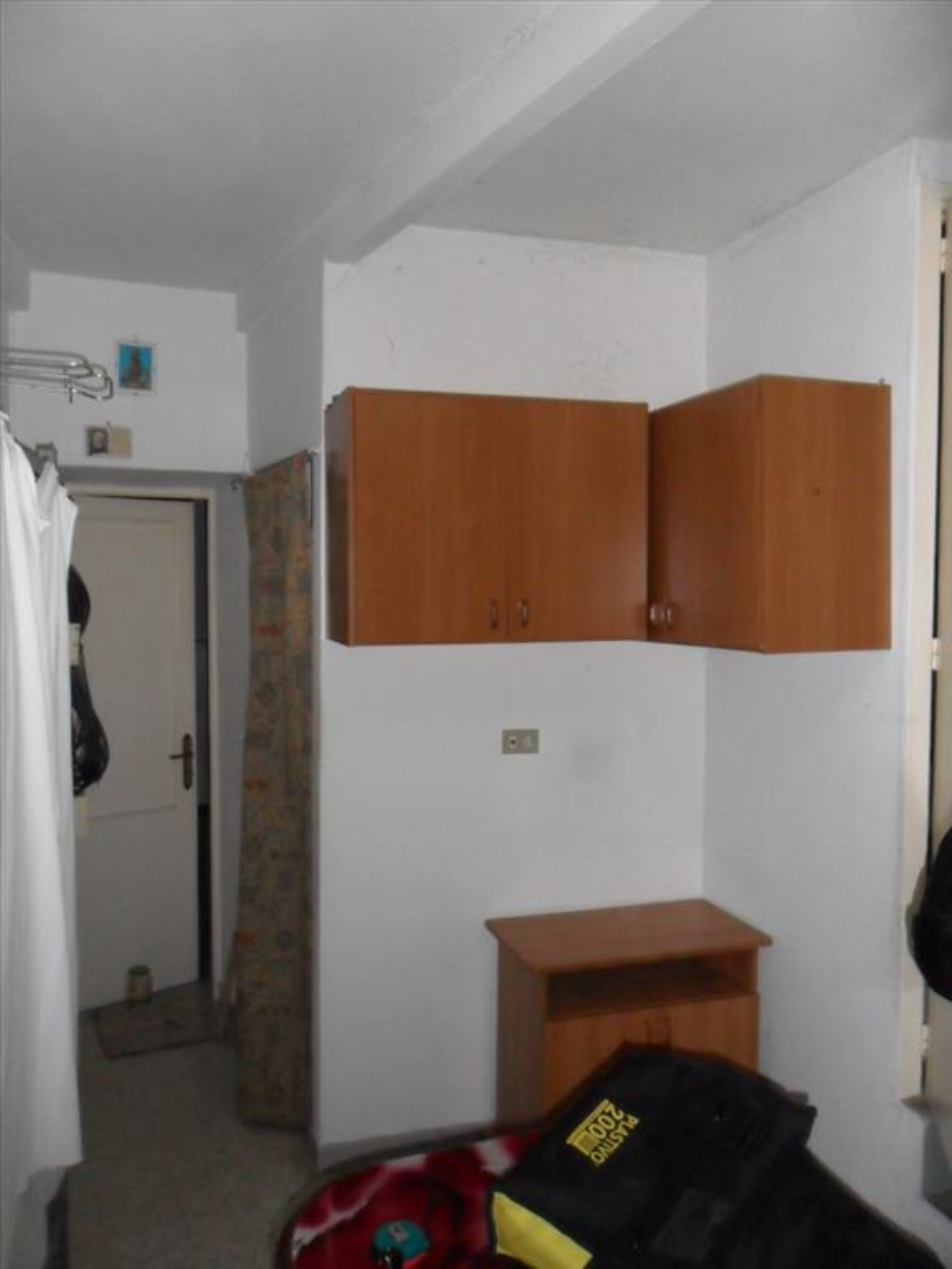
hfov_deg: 51.4
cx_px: 476
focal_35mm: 27
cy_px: 634
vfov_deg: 65.3
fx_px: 990
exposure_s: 1/45
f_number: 3.5
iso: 400
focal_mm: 4.9
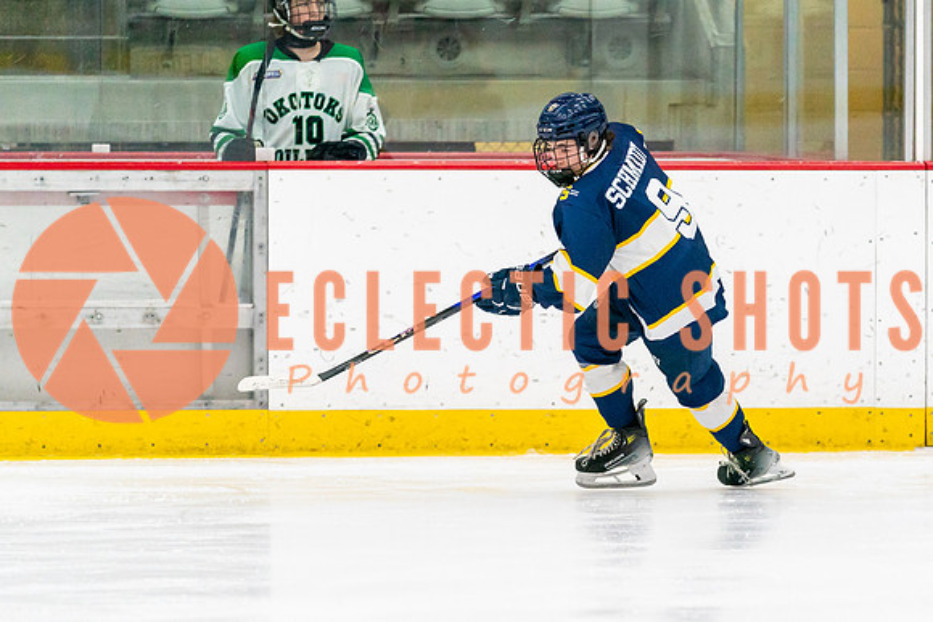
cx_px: 583
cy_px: 415
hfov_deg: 6.5
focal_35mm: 317
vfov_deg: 4.3
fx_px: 8209
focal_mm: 200
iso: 3200
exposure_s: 1/1250
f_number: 2.8
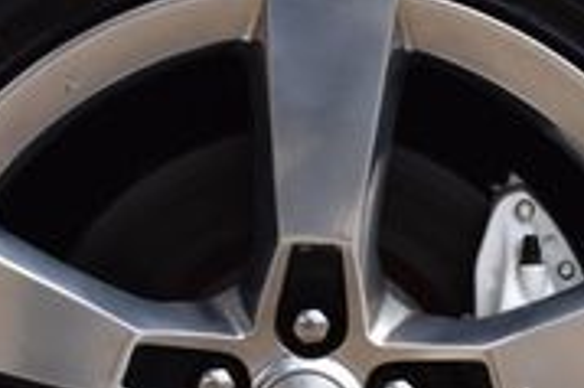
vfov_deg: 9.4
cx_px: 431
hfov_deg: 14.1
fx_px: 2347
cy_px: 430
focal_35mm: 145
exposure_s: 1/400
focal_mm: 27
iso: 400
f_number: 11
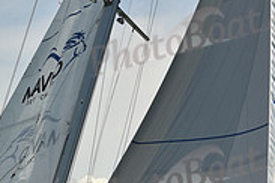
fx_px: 1696
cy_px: 275
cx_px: 12
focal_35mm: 222
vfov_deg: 6.1
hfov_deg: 9.2
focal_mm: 70
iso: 320
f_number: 13
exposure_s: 1/800
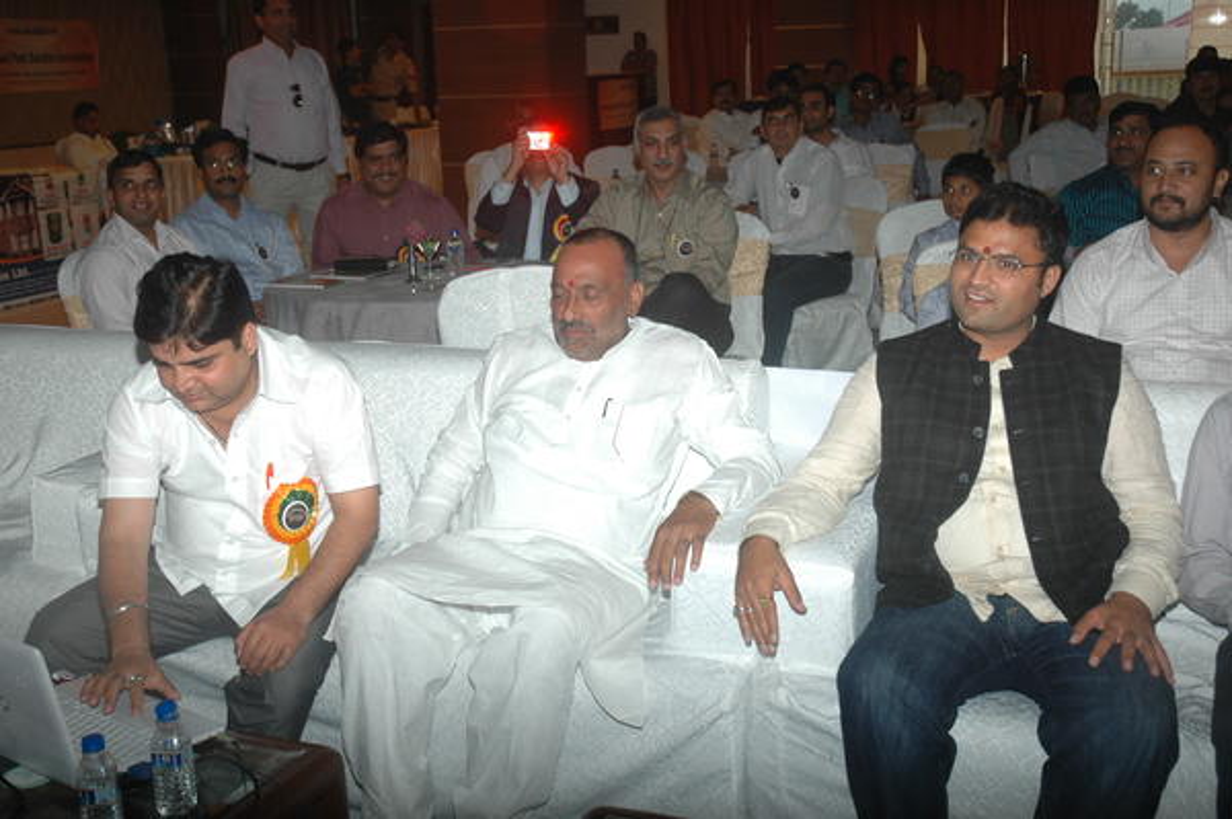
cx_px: 616
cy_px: 410
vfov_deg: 30.8
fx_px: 1487
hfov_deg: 45.0
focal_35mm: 44
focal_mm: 29
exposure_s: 1/60
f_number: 4.5
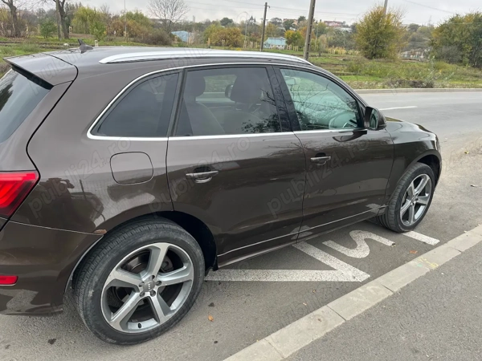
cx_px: 241
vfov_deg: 53.1
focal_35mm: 26
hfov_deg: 67.3
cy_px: 180
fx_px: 362
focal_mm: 5.1
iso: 40
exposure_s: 1/204
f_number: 1.6
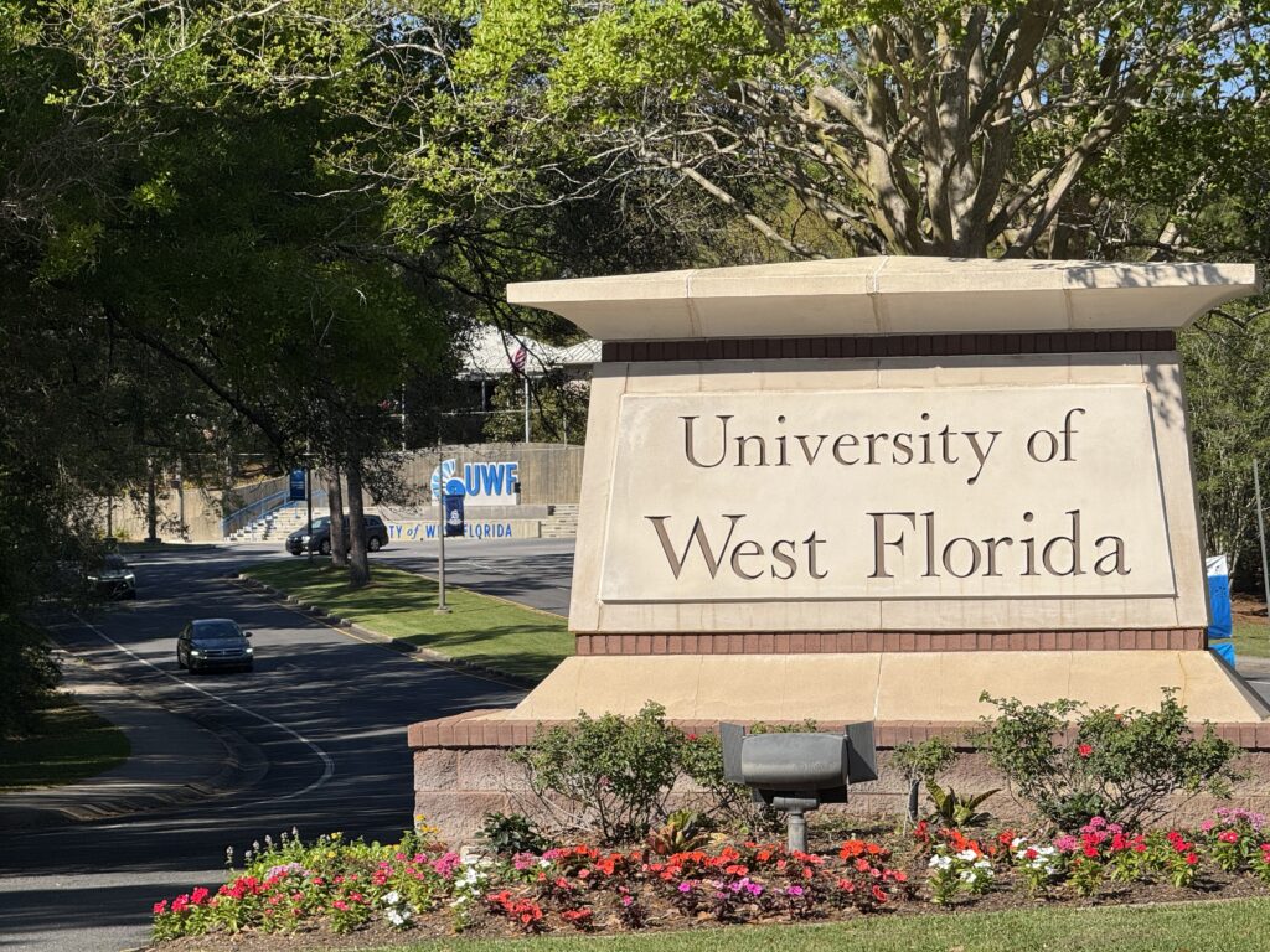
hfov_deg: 16.4
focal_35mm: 120
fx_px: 4403
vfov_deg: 12.3
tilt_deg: -0.4
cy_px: 476
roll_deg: +0.6
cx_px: 635
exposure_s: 1/1818
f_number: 2.8
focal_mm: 15.66
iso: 50
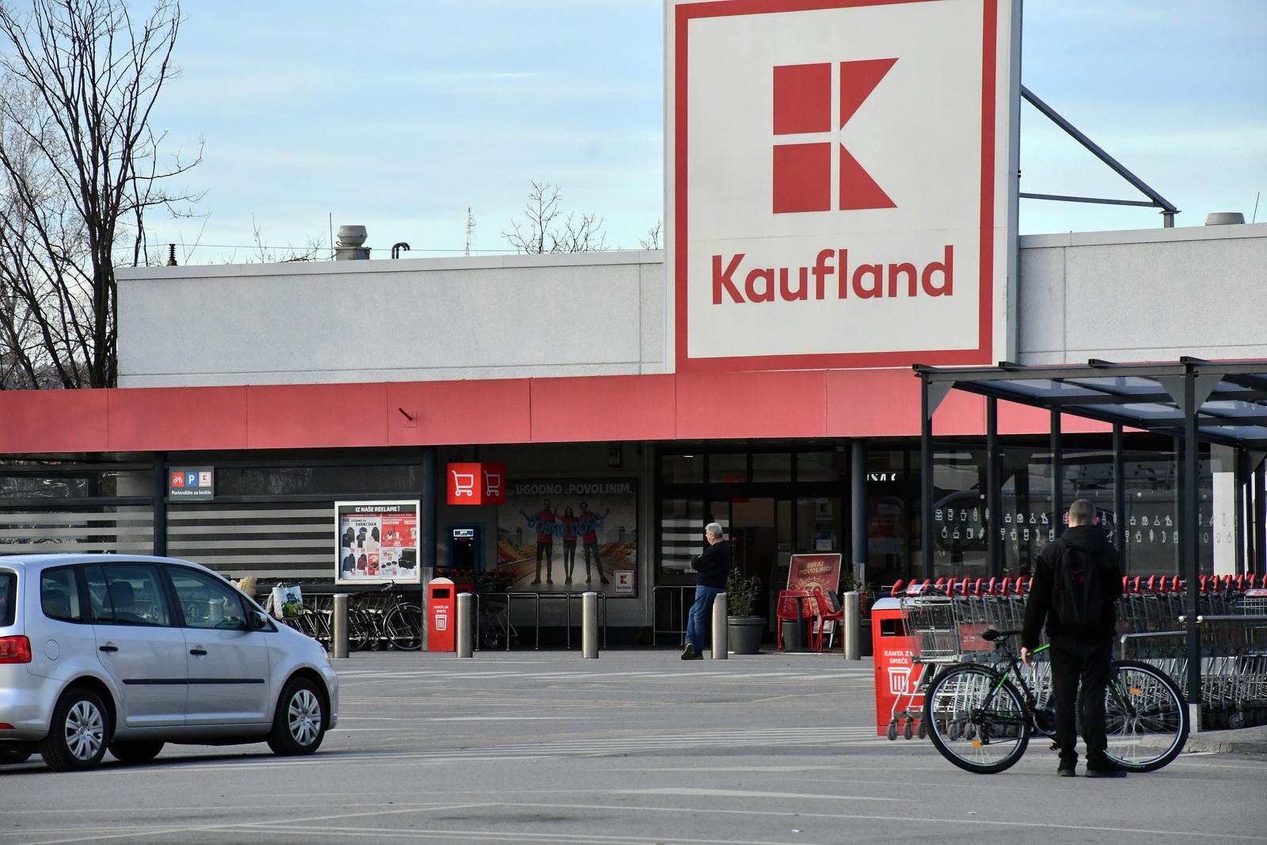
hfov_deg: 11.8
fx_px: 6124
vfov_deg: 7.9
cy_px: 422
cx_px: 634
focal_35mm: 174
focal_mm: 116
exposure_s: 1/1250
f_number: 9
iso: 2500
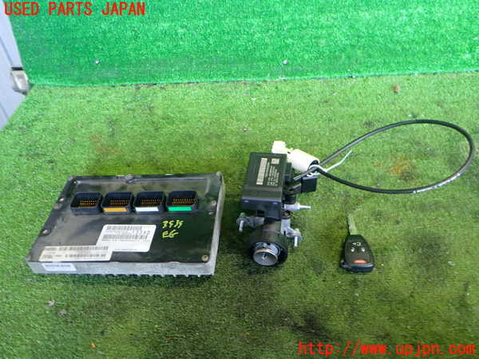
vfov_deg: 46.8
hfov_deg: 60.0
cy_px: 180
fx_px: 415
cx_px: 240
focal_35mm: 30
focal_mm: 5.4
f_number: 2.3
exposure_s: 1/30
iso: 320
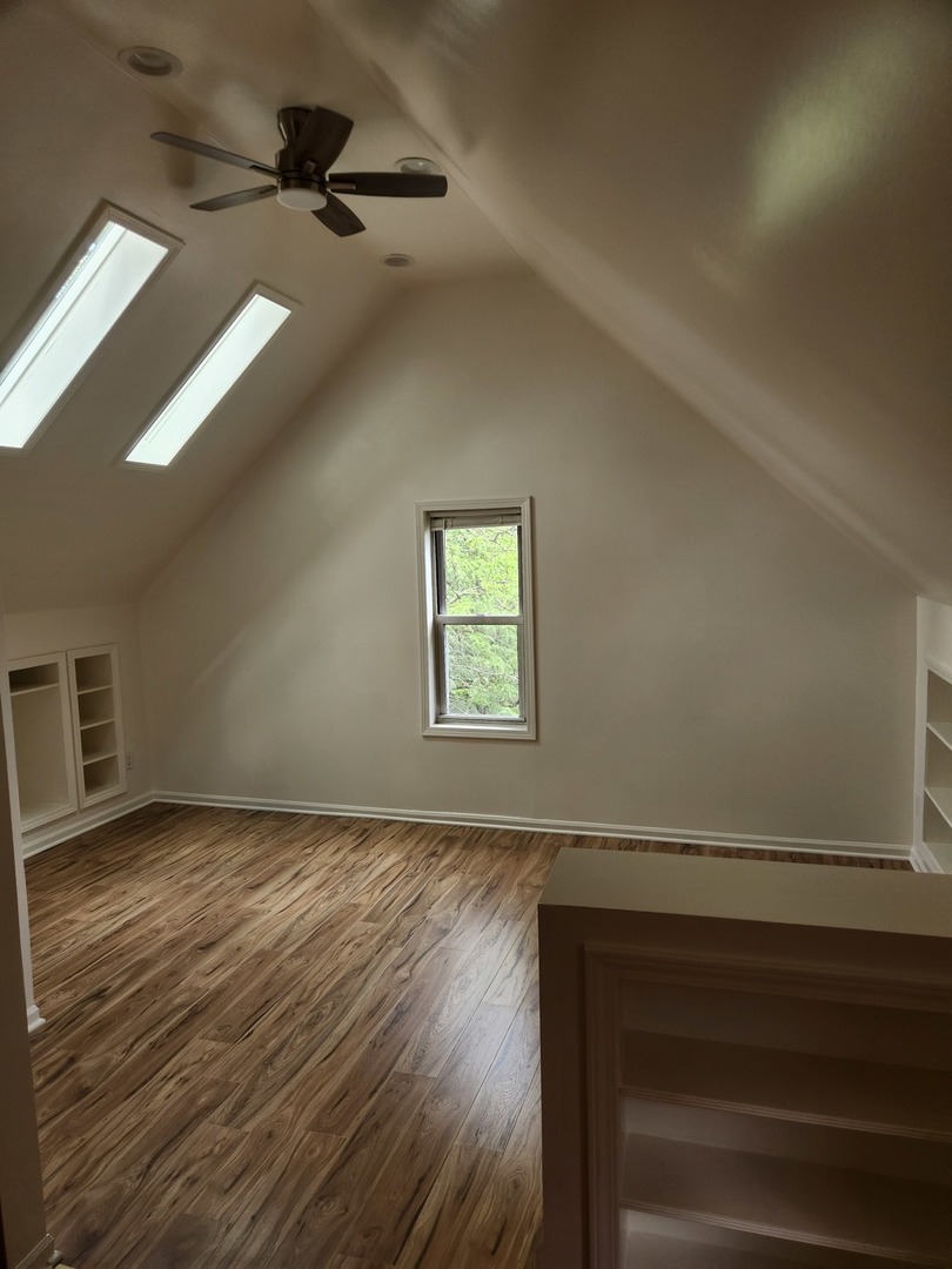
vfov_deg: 73.9
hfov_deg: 58.9
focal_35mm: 23
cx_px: 476
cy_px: 634
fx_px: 843
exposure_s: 1/180
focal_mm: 5.4
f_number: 1.8
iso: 80
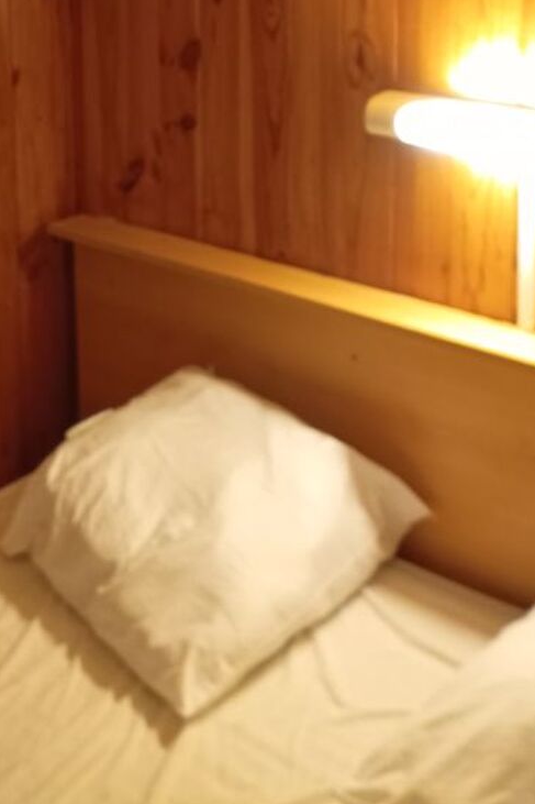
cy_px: 110
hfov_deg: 25.1
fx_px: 1182
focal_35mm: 53
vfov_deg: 35.7
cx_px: 108
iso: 497
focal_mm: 4.27
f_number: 1.8
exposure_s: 1/25
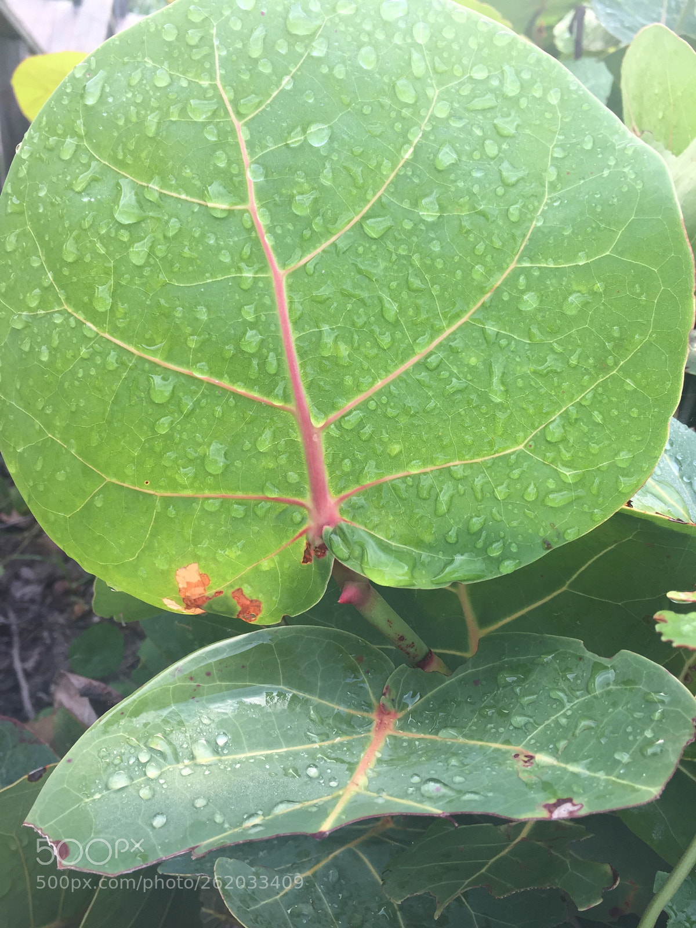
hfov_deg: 48.2
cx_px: 348
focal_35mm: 29
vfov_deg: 61.7
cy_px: 464
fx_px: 777
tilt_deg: -45.8
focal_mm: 4.15
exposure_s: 1/120
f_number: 2.2
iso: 40
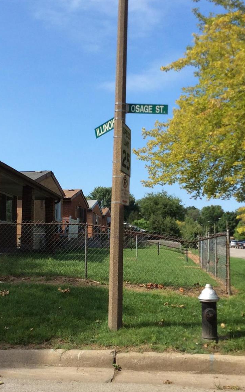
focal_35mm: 47
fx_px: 502
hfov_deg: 27.4
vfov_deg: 42.6
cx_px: 133
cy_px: 203
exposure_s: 1/1144
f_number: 2.4
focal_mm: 3.3
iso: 32
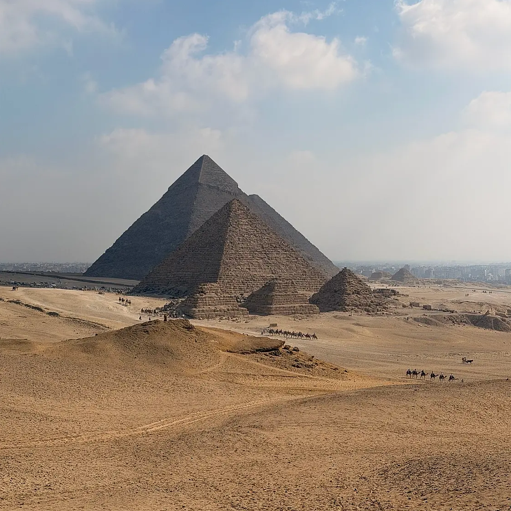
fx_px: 952
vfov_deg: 30.0
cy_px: 268
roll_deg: -0.4
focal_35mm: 57
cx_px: 256
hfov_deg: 30.0
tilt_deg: -0.6
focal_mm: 6.76
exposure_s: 1/13333
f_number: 1.78
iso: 80
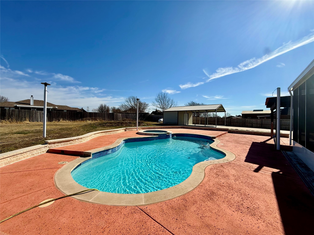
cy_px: 118
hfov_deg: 102.1
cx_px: 157
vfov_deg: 85.7
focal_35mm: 14
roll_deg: -1.0
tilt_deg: -0.1
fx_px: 127
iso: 50
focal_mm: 2.22
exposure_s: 1/4149
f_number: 2.2
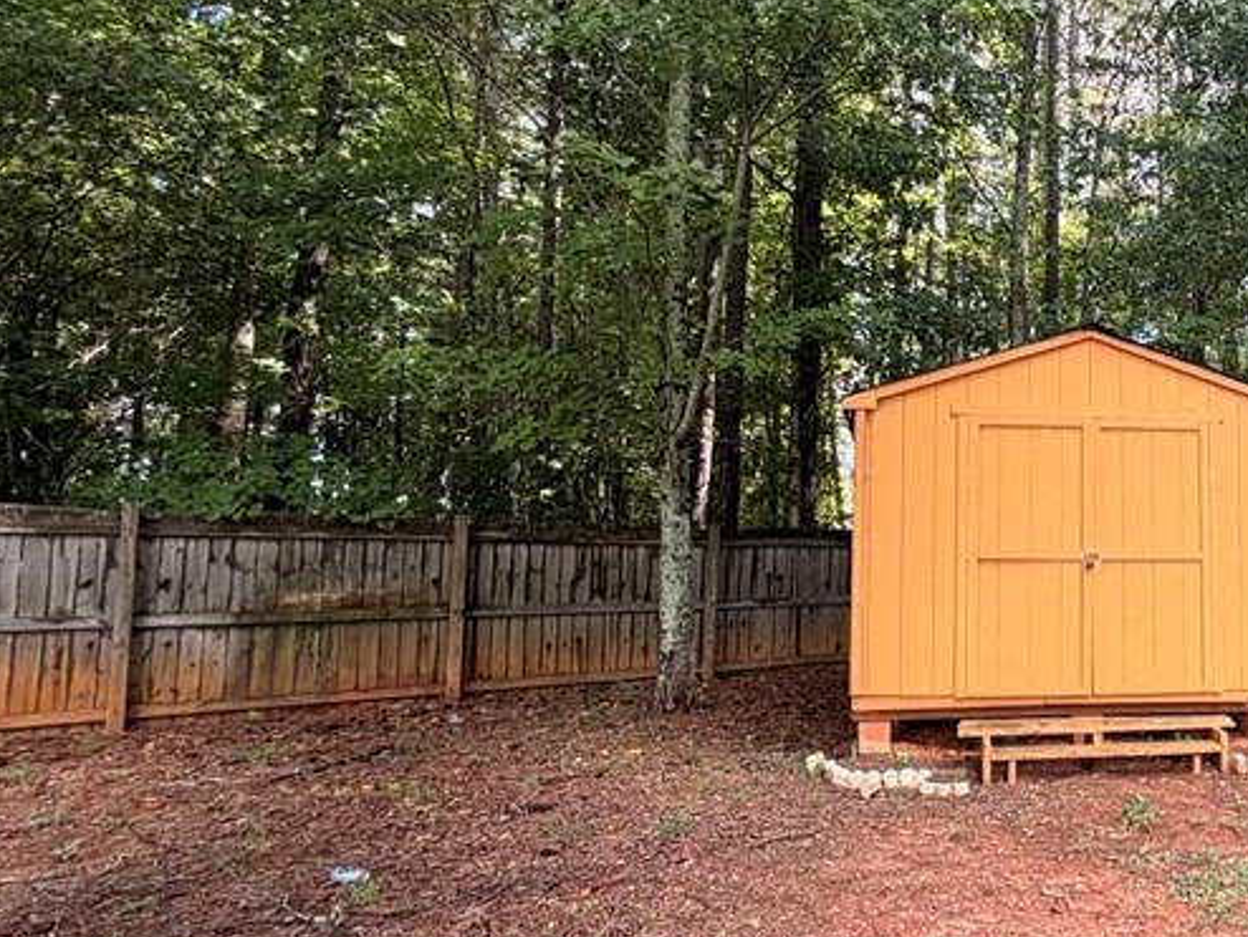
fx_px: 1046
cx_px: 1122
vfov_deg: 48.2
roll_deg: +1.2
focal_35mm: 29
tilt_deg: +5.5
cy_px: 525
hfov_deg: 53.9
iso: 64
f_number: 2.2
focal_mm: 2.22
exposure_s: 1/121
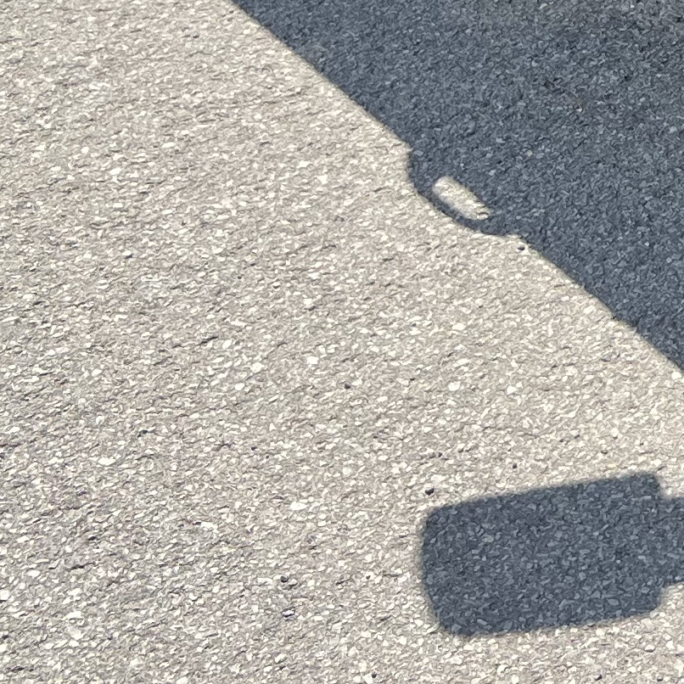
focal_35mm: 115
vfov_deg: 14.0
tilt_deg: -15.9
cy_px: -416
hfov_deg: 13.3
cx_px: 1326
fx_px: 2571
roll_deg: +0.4
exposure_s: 1/1395
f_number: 1.5
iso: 50
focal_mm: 5.7
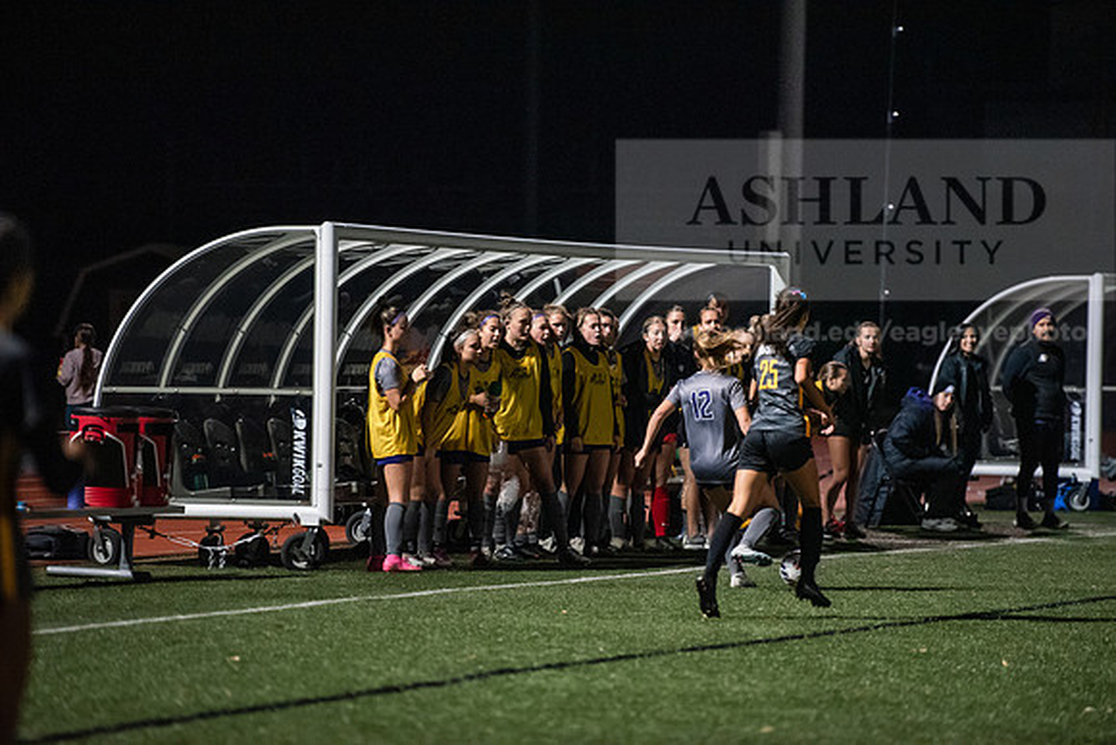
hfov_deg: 10.3
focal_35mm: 200
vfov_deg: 6.9
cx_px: 558
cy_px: 372
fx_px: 6201
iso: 8000
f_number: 2.8
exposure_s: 1/1000
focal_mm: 200
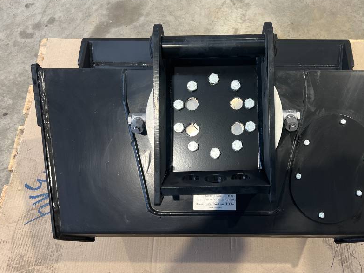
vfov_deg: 41.7
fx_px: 357
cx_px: 220
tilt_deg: -64.5
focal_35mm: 34
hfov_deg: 53.5
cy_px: 120
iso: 100
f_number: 1.5
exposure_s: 1/121
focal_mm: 5.7
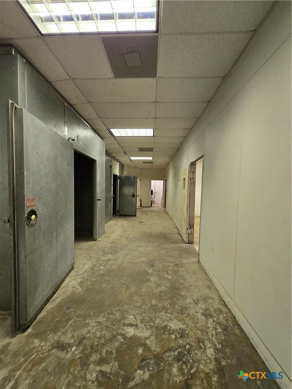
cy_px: 194
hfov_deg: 89.9
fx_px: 146
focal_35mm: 13
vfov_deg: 106.2
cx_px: 146
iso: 200
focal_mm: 1.7
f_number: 2.2
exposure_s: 1/60
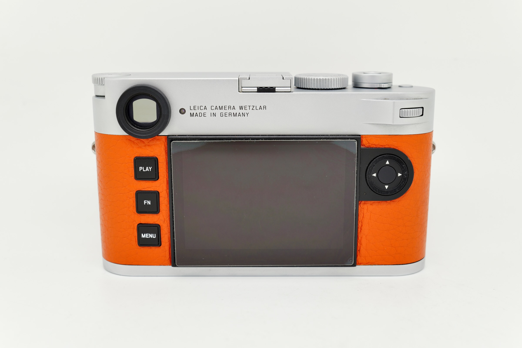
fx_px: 623
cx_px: 261
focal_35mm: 43
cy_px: 174
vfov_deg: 31.2
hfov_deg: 45.4
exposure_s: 1/100
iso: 800
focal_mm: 43
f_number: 8
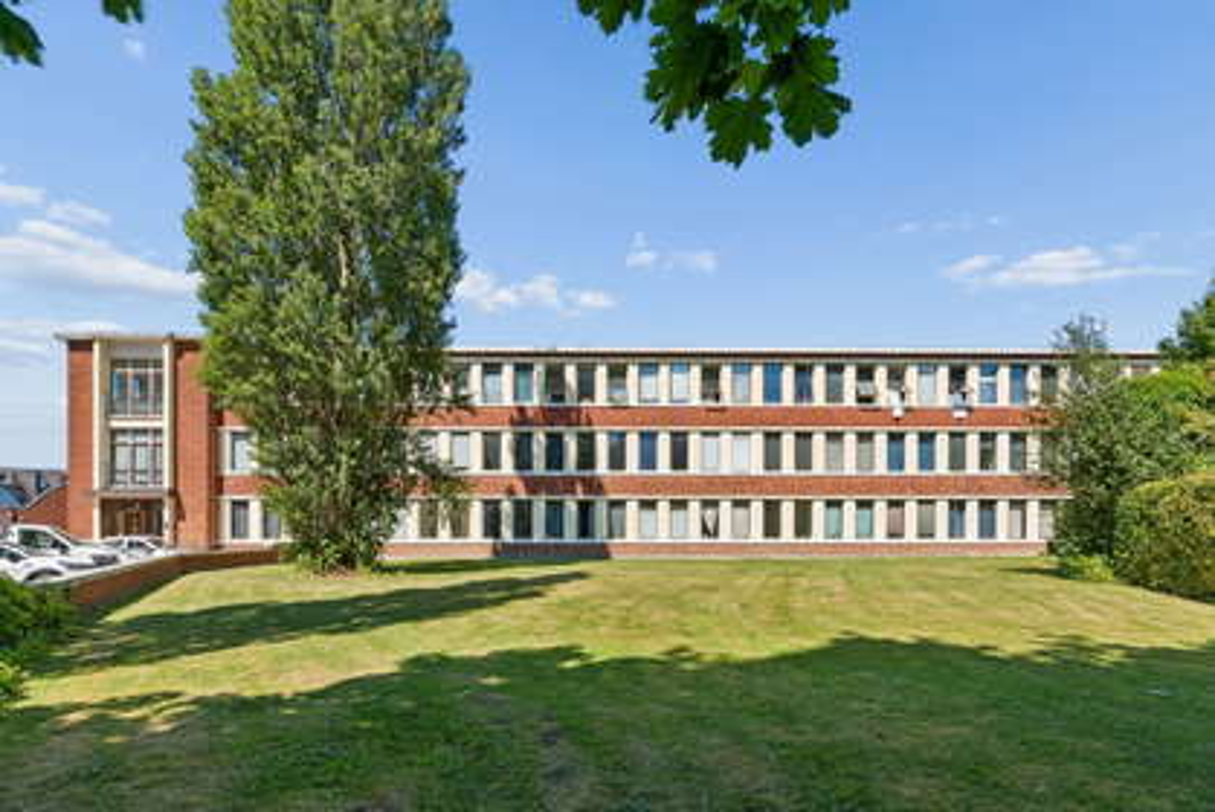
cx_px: 608
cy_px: 406
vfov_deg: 72.1
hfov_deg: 94.9
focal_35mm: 16
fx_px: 557
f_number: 8
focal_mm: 11
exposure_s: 1/100
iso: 200
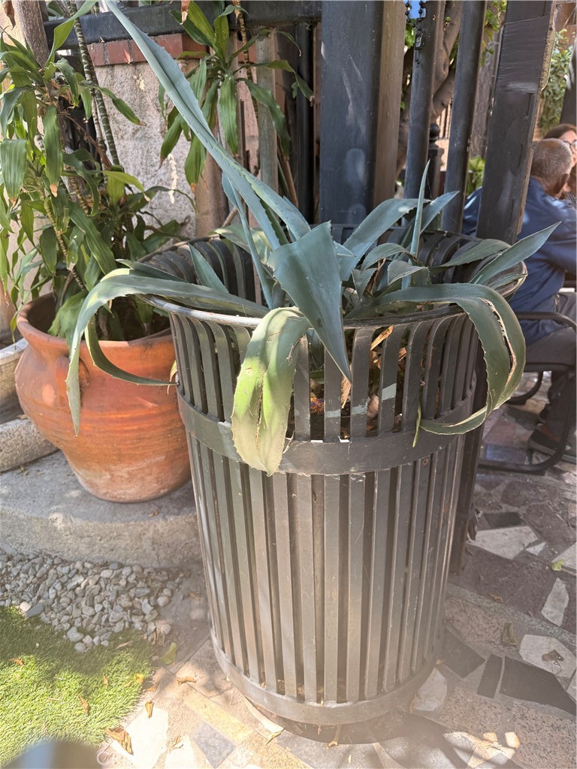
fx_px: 533
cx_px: 288
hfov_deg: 56.8
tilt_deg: -24.6
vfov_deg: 71.6
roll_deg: +0.5
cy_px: 384
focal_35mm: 24
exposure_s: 1/243
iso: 100
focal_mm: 6.76
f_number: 1.78
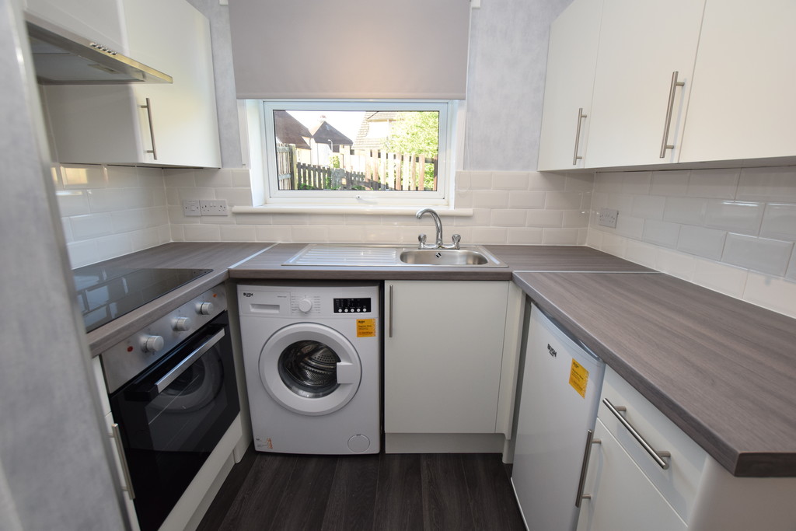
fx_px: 332
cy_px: 266
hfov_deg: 100.4
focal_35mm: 15
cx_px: 398
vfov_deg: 77.3
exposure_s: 1/125
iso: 640
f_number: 5.6
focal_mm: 10
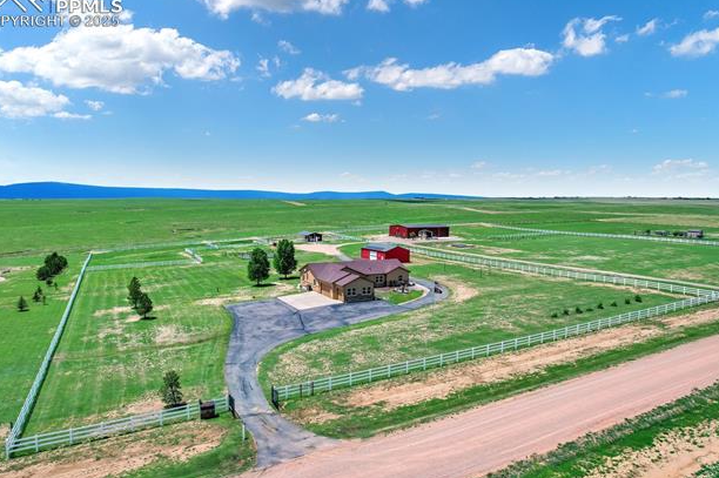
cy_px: 236
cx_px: 351
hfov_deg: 76.1
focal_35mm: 23
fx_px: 459
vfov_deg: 55.0
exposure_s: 1/3000
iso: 100
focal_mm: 8.38
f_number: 2.8
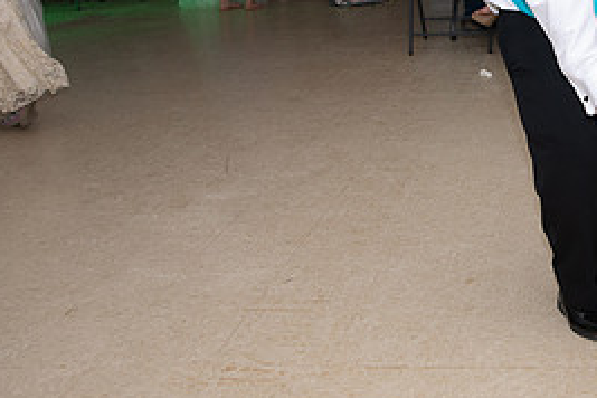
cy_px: 87
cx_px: 601
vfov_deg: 19.3
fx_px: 1161
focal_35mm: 70
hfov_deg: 27.2
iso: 800
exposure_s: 1/125
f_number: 3.5
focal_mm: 29
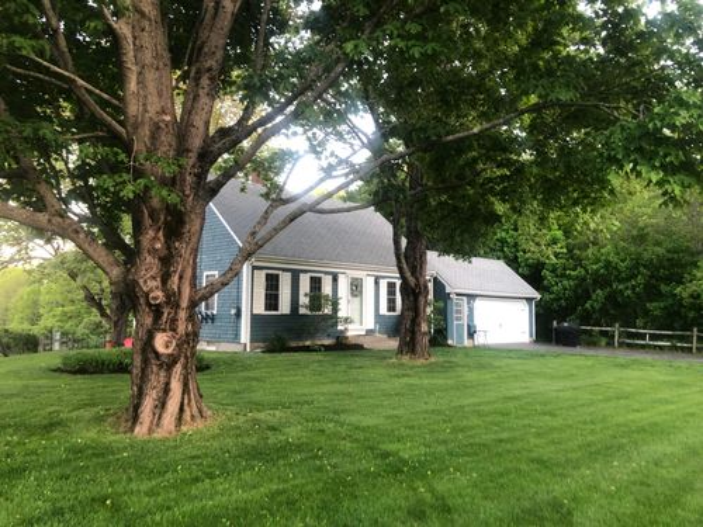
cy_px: 264
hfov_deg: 63.4
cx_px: 352
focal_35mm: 28
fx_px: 569
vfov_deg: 49.7
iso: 32
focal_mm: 3.99
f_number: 1.8
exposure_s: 1/24
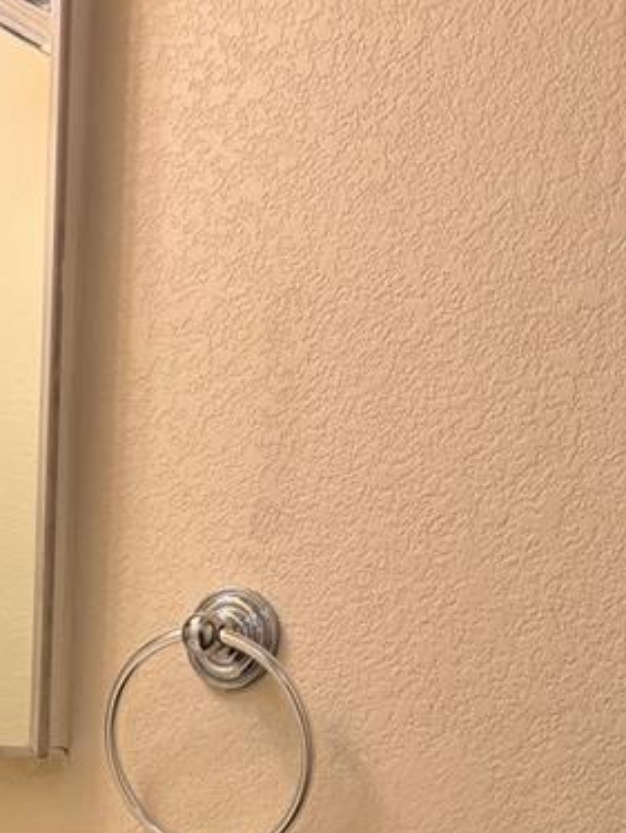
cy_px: 980
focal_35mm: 77
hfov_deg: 18.8
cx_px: 69
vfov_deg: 23.3
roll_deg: -2.6
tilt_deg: -7.0
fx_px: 1855
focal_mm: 6.76
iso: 64
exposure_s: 1/120
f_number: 1.78
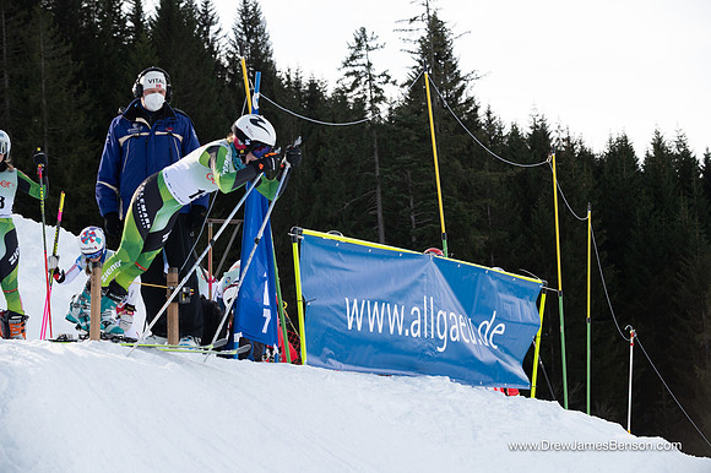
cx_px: 356
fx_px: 1934
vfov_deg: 13.9
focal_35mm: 98
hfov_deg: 20.8
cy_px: 236
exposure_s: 1/640
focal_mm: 98
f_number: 7.1
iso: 320
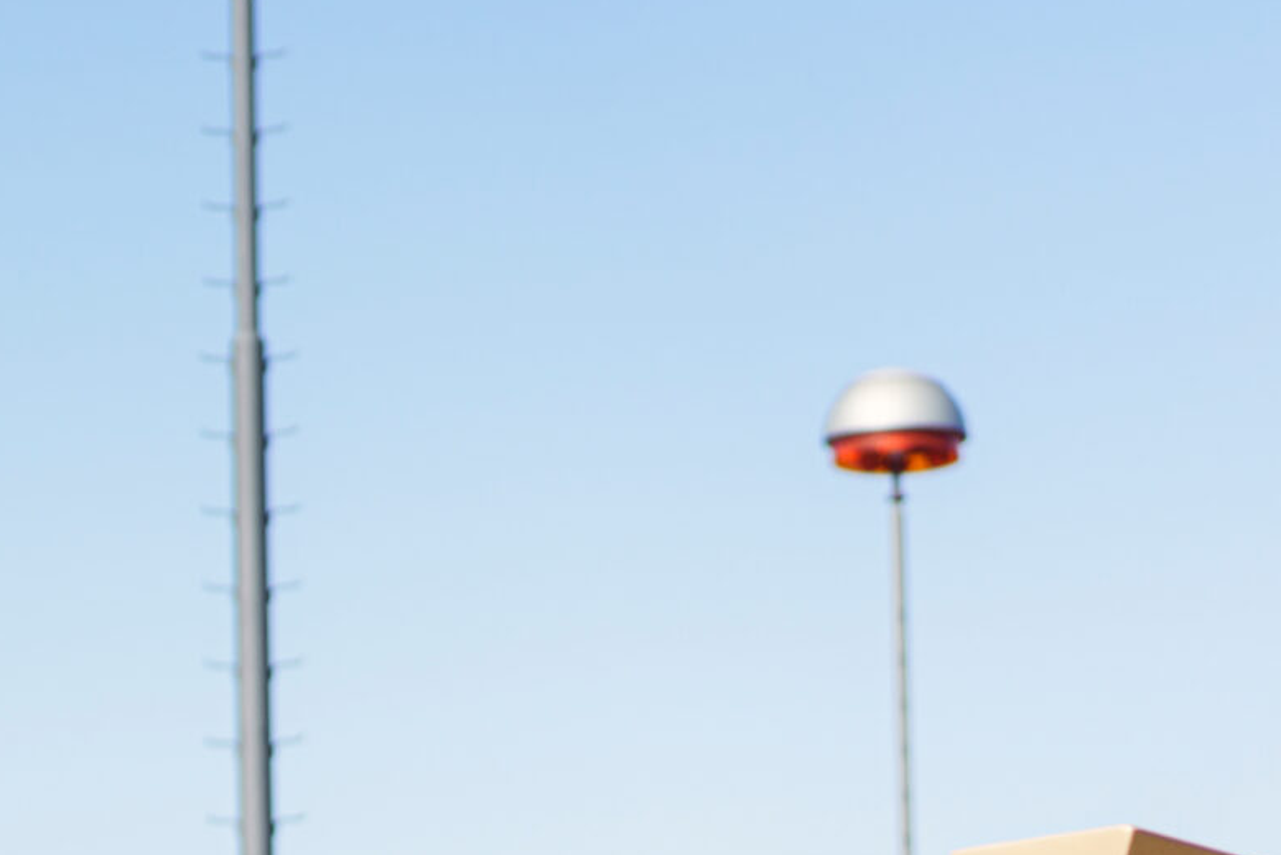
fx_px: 6441
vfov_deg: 7.5
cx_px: -509
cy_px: 978
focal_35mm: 181
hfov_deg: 11.0
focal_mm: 55
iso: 200
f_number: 2.5
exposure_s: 1/5000
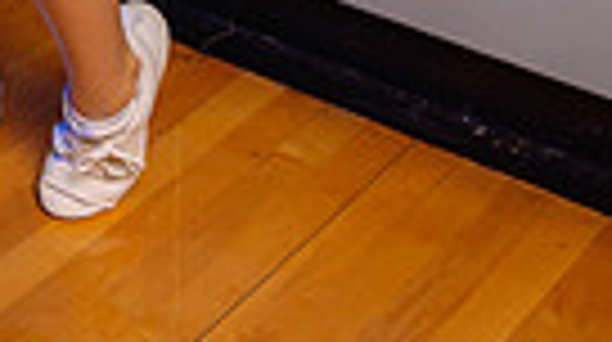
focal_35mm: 125
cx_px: -50
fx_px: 2025
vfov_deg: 8.4
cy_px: -598
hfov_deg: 16.7
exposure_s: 1/250
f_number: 5.6
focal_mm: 36
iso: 100
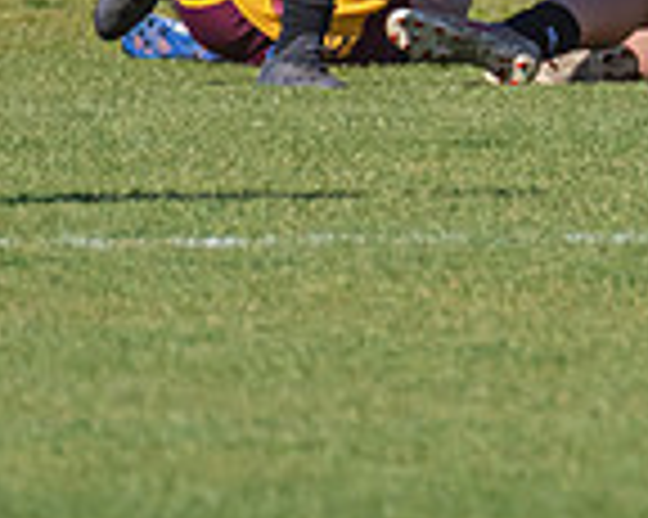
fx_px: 74457
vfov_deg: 0.4
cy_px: -191
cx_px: 954
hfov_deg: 0.5
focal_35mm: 3885
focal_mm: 600
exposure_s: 1/3200
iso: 800
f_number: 8
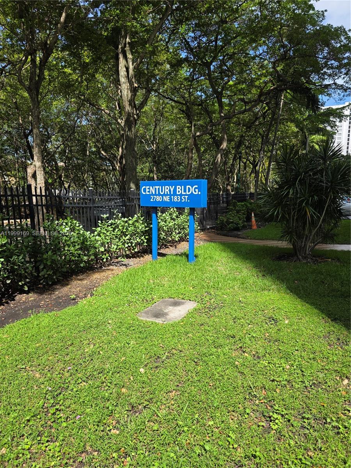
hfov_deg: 58.9
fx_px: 311
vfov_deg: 73.9
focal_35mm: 23
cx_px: 176
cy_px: 234
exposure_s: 1/2593
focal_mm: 6.3
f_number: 1.7
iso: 80
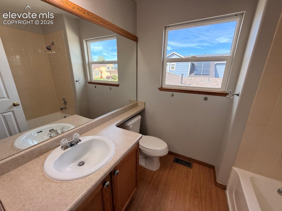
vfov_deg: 85.7
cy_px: 106
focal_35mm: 14
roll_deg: -0.6
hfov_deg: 102.1
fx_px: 114
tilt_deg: -16.5
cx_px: 141
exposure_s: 1/183
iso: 64
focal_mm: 2.22
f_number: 2.2
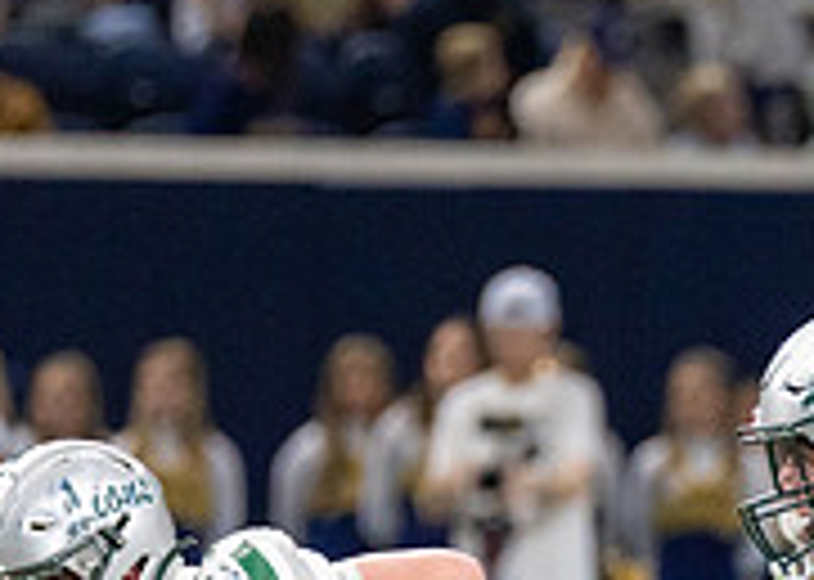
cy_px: 881
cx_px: 1217
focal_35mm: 1080
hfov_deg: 1.9
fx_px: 24949
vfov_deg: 1.3
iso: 2000
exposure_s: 1/1000
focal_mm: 200
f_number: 2.8
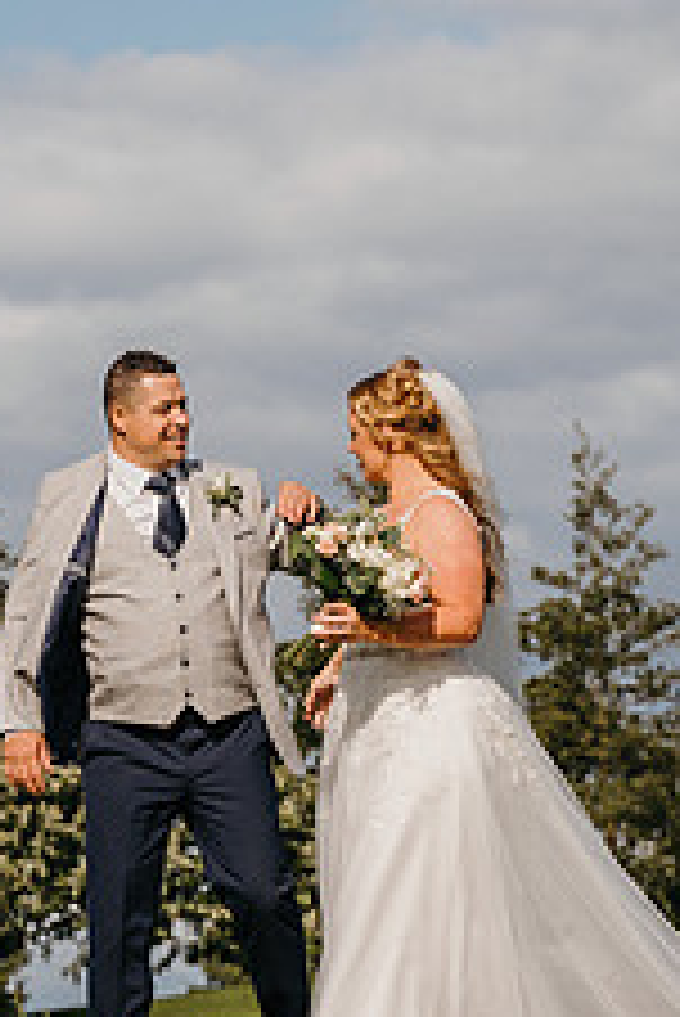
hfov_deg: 6.1
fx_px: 6336
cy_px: 436
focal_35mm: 224
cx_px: 216
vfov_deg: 9.2
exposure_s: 1/1000
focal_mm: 75
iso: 50
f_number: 4.5
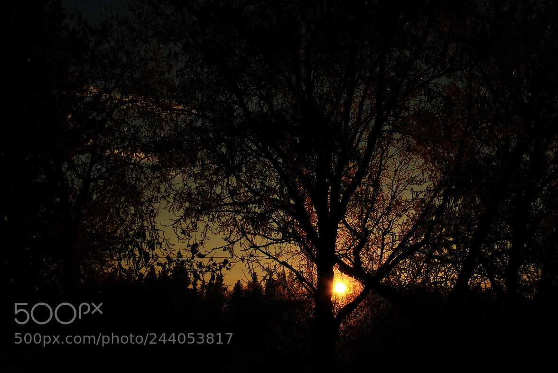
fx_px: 760
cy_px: 122
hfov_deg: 39.9
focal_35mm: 49
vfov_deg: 27.4
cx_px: 364
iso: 100
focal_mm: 24
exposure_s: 1/640
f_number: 11
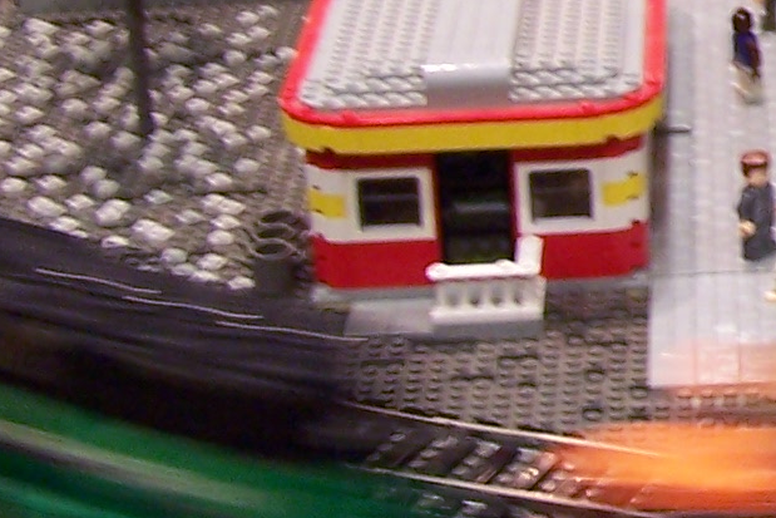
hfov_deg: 13.0
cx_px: 1270
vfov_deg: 9.2
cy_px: -63
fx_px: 3169
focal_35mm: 147
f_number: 2.8
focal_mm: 6.3
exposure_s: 1/8
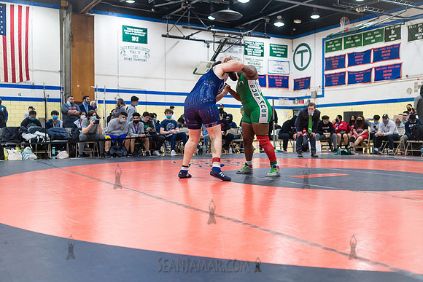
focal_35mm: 38
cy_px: 141
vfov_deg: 34.9
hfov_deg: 50.4
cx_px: 212
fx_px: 449
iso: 4000
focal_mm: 35
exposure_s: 1/400
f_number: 3.5
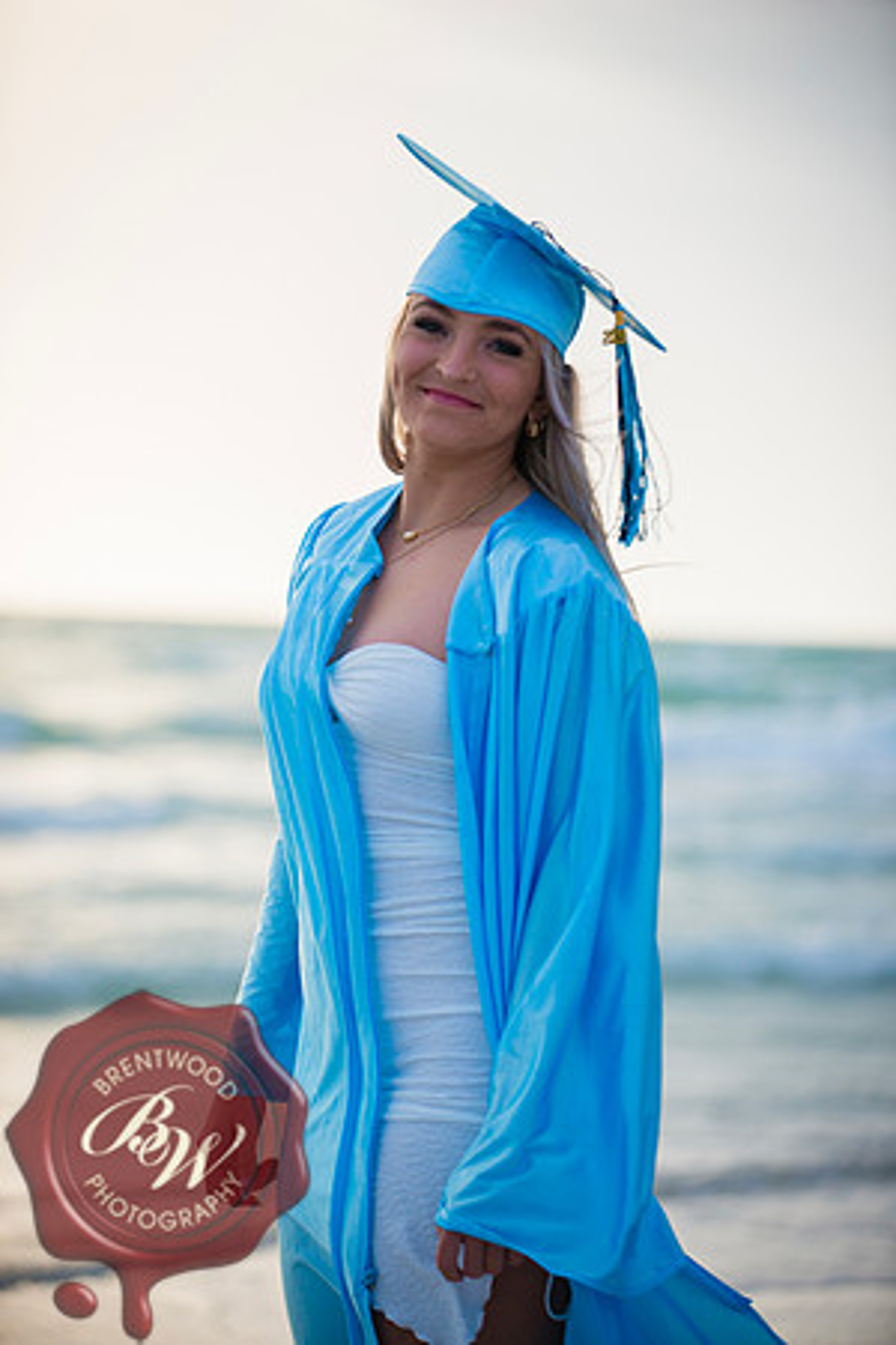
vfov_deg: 18.3
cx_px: 448
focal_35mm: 112
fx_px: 4181
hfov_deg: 12.2
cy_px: 672
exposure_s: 1/2500
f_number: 2.8
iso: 100
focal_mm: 112
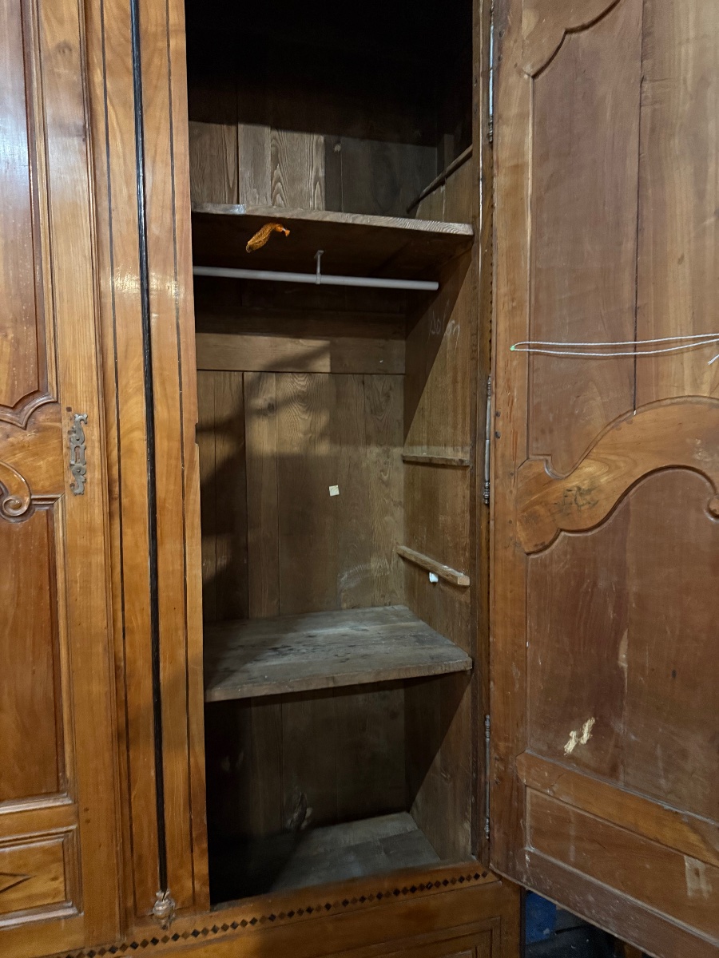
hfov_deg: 56.8
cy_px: 479
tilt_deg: -4.7
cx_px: 360
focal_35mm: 24
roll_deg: -1.0
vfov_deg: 71.6
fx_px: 665
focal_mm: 6.76
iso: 1250
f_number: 1.78
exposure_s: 1/25
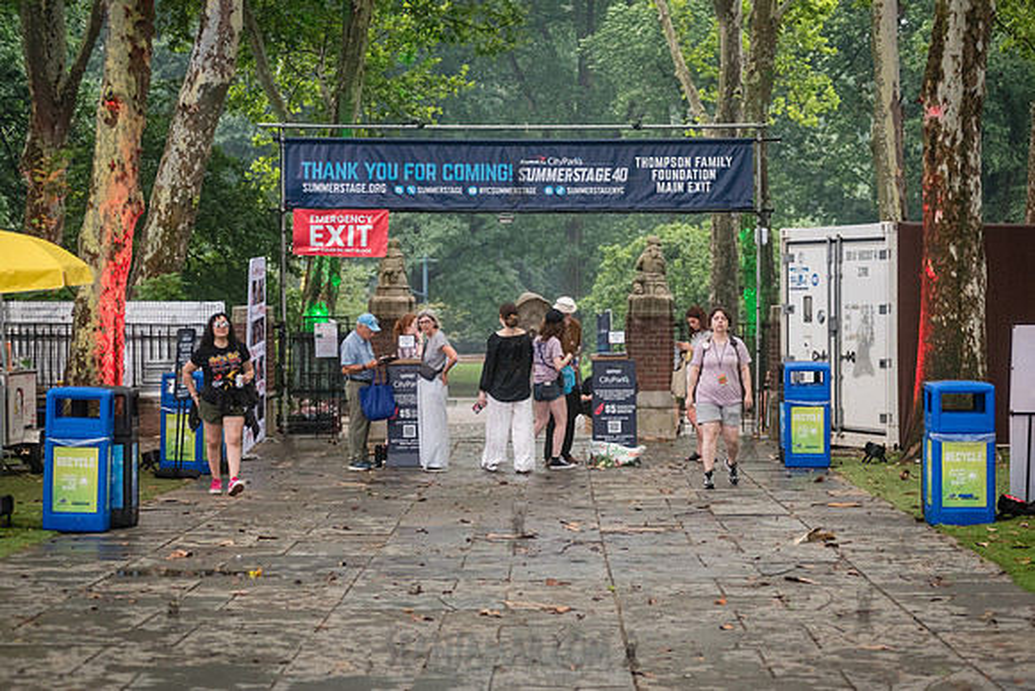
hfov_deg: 24.9
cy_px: 346
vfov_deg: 16.7
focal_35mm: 82
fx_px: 2348
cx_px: 518
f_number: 2.8
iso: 2000
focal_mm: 80
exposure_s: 1/160
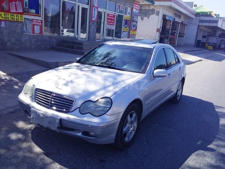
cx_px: 112
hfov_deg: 58.4
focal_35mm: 31
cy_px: 84
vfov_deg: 45.4
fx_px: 201
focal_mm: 3.3
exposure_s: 1/984
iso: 40
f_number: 2.2
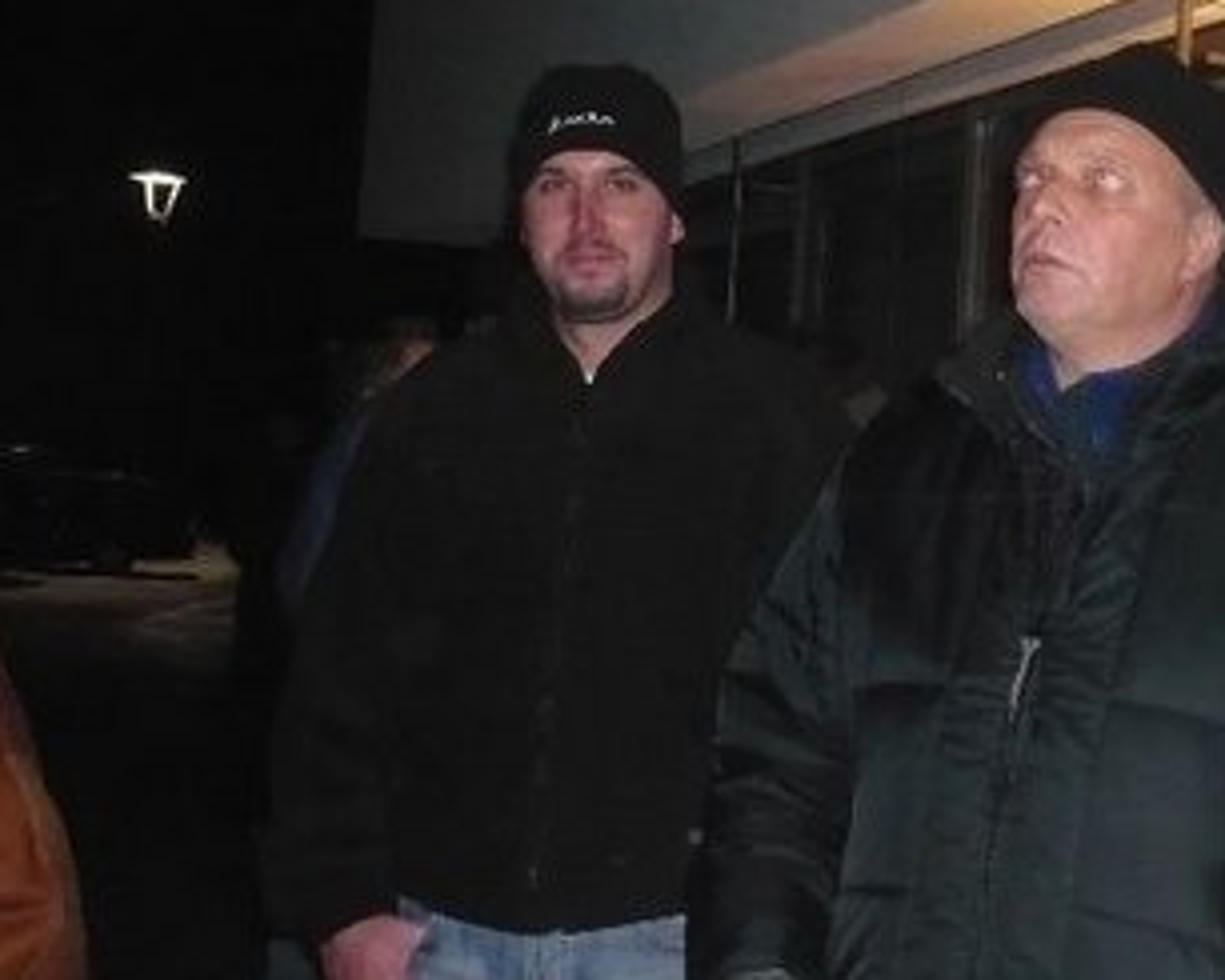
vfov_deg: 22.8
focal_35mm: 67
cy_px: 352
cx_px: 1057
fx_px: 2430
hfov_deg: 27.5
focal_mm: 5.8
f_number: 2.8
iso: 320
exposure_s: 1/30
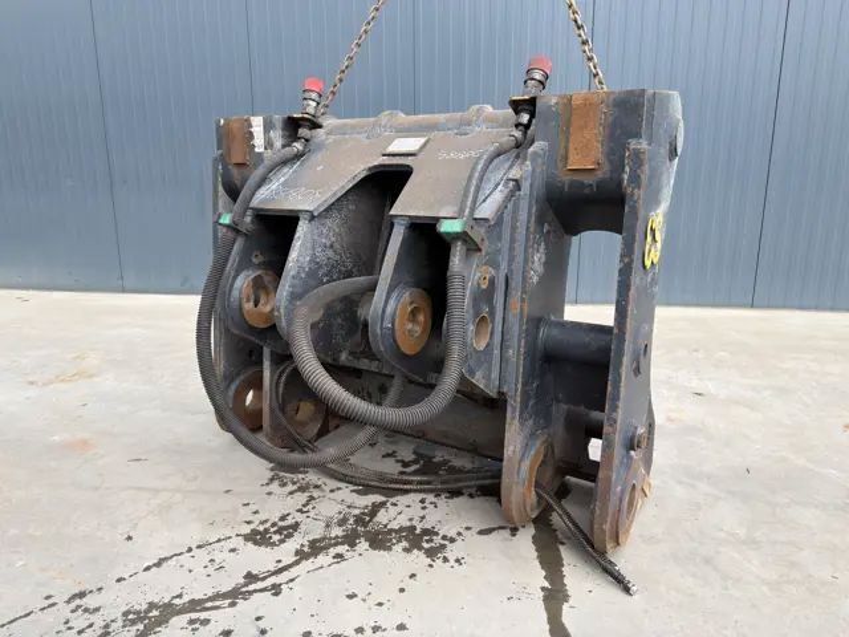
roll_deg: +0.2
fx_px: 589
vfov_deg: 56.8
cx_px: 424
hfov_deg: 71.6
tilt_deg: -11.4
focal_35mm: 24
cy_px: 318
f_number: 1.78
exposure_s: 1/821
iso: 80
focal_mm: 6.76
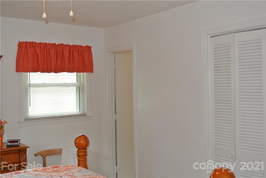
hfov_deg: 48.4
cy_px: 89
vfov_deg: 33.4
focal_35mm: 40
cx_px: 133
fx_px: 296
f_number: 4.2
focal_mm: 15.1
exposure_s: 1/60
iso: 800
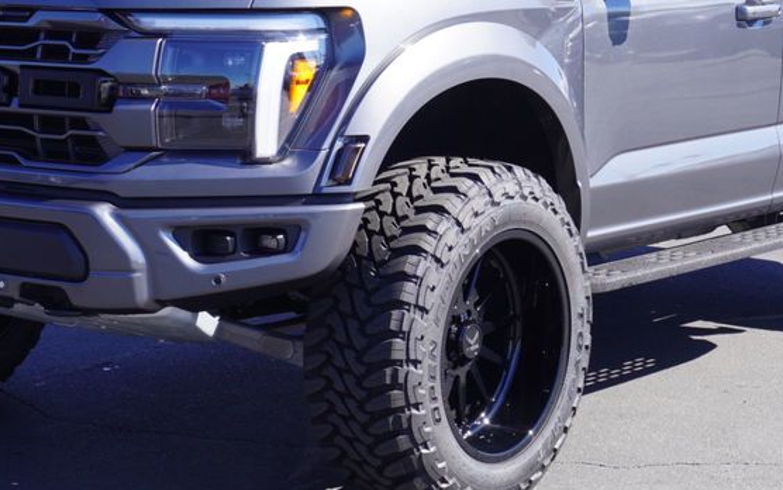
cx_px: 403
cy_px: 165
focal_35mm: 93
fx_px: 1984
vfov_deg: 14.1
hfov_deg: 22.3
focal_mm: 33
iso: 100
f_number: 8
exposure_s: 1/100
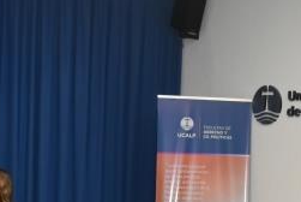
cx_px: 230
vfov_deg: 12.2
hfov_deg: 18.4
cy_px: 235
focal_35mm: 110
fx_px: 921
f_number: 5.6
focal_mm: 18
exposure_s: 1/100
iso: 1600
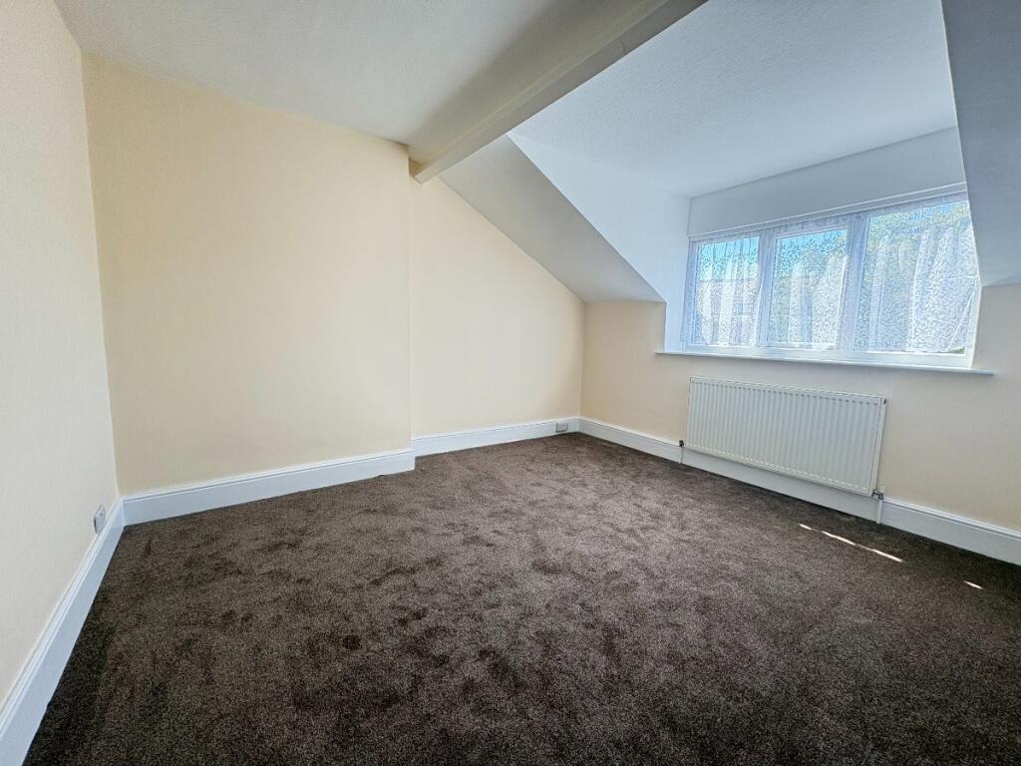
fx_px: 413
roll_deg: -1.5
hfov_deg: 102.1
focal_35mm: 14
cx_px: 510
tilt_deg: -5.7
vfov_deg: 85.7
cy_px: 383
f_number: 2.2
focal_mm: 2.22
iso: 125
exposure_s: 1/99
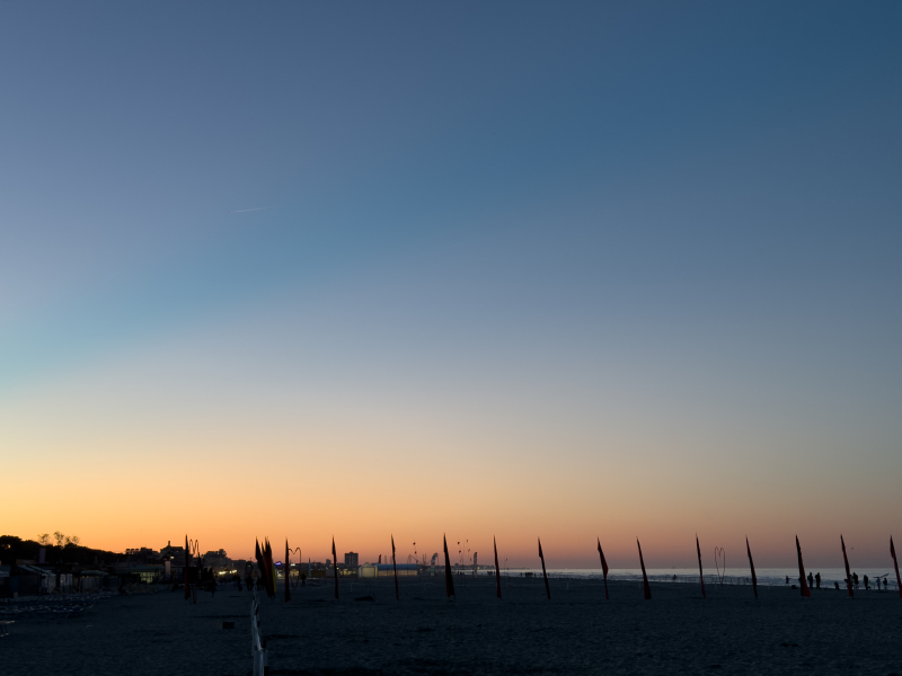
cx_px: 451
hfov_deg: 39.7
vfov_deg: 30.3
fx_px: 1251
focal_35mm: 48
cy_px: 338
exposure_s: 1/50
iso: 100
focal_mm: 6.76
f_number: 1.8
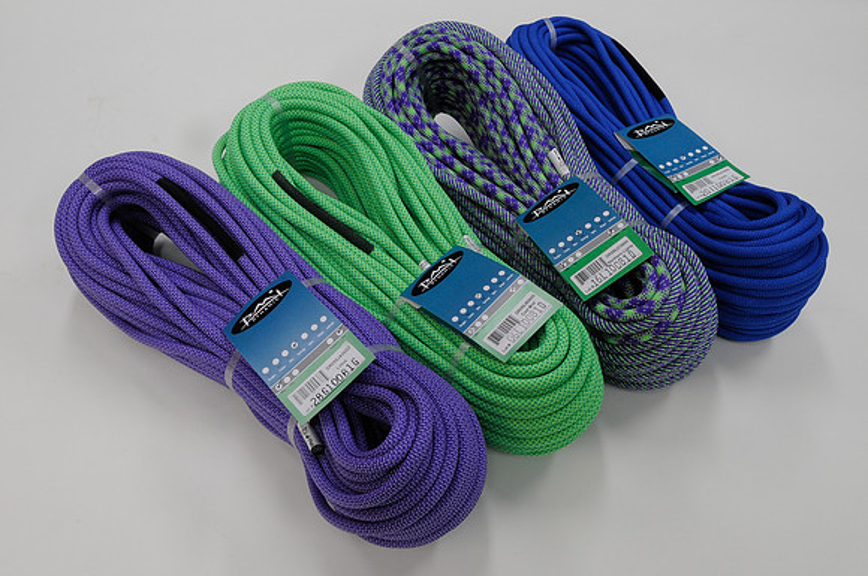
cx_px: 434
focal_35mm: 30
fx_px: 722
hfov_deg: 62.0
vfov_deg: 43.5
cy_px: 288
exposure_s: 1/4
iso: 400
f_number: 19
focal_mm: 20
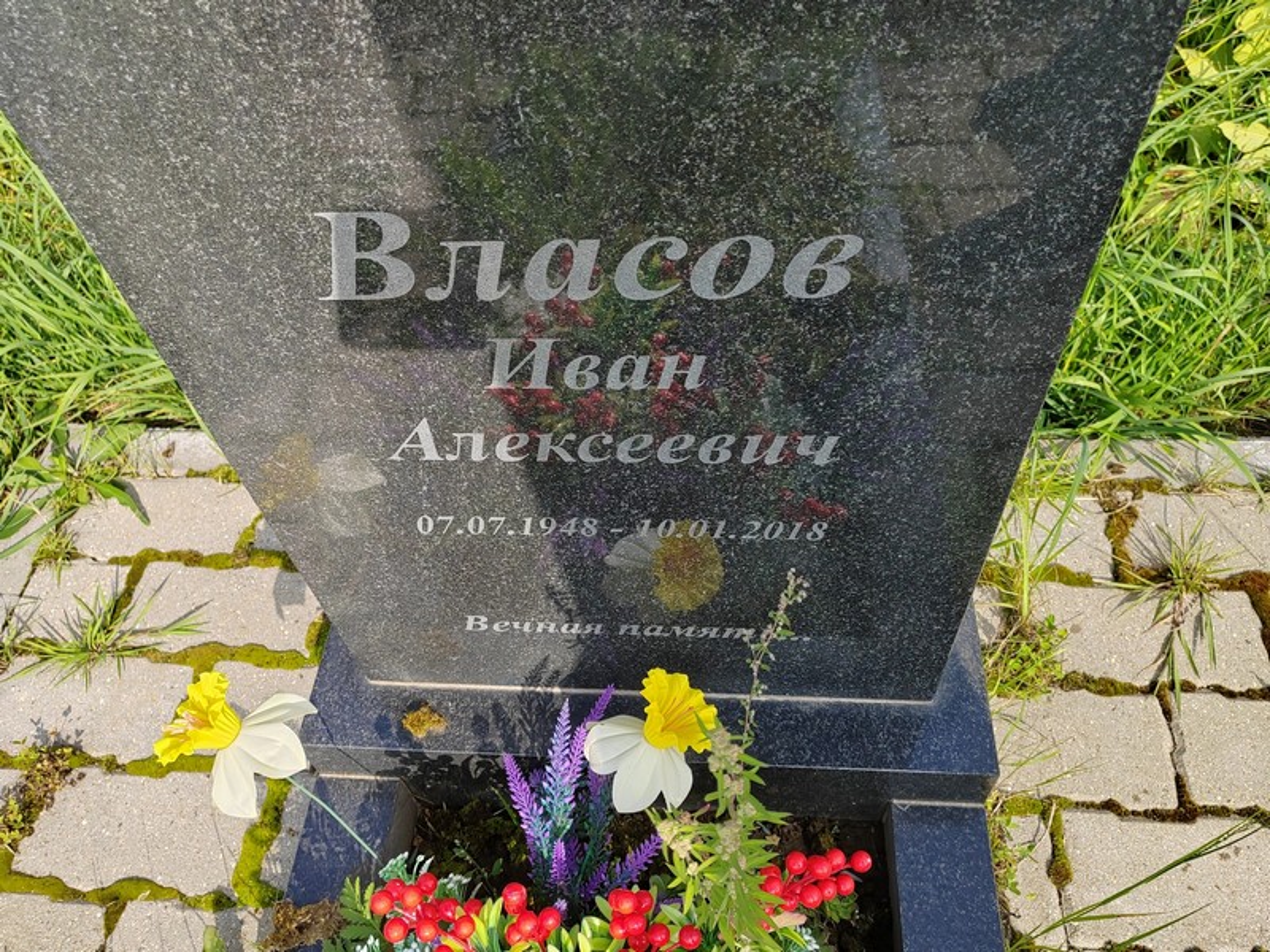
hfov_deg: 65.3
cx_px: 635
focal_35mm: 27
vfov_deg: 51.4
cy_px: 476
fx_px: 991
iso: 100
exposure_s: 1/930
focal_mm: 5.52
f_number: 1.9
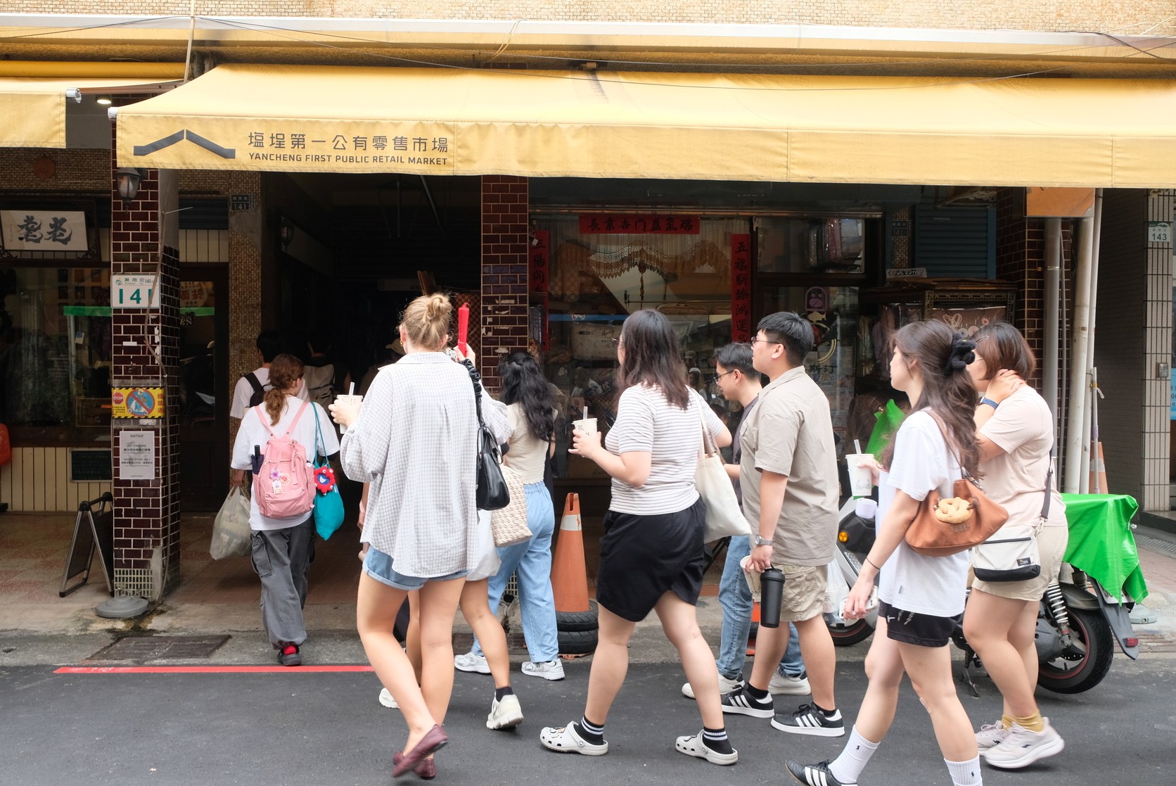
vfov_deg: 42.4
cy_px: 393
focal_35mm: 31
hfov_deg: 60.2
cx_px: 542
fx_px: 1013
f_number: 4.5
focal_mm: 18
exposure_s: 1/140
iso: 400
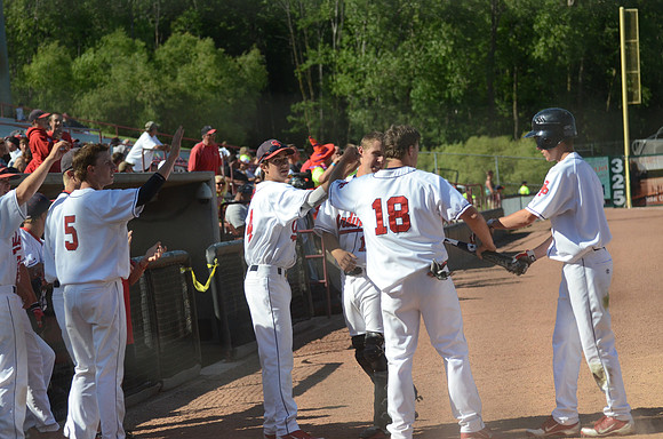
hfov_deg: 16.1
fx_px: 2343
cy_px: 220
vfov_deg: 10.7
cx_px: 332
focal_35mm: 128
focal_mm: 85
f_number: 4.5
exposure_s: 1/8000
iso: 1000
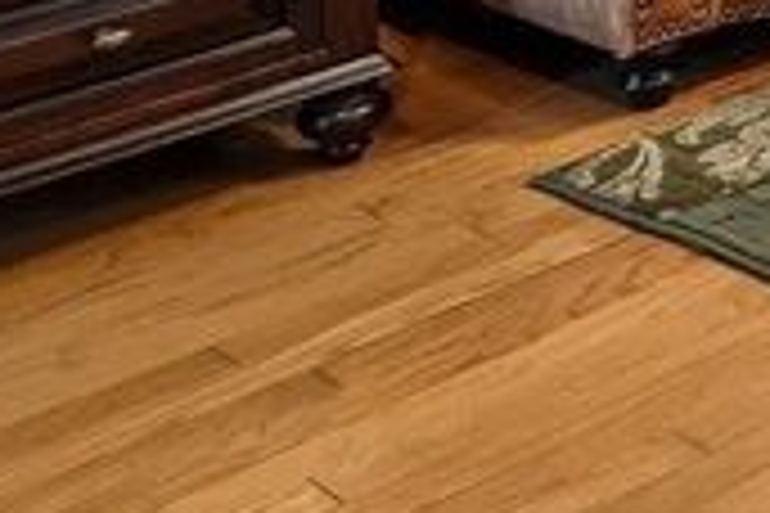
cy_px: -731
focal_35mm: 84
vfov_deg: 12.6
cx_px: 1887
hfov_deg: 14.5
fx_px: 1797
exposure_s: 1/13
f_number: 8
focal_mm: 14
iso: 500
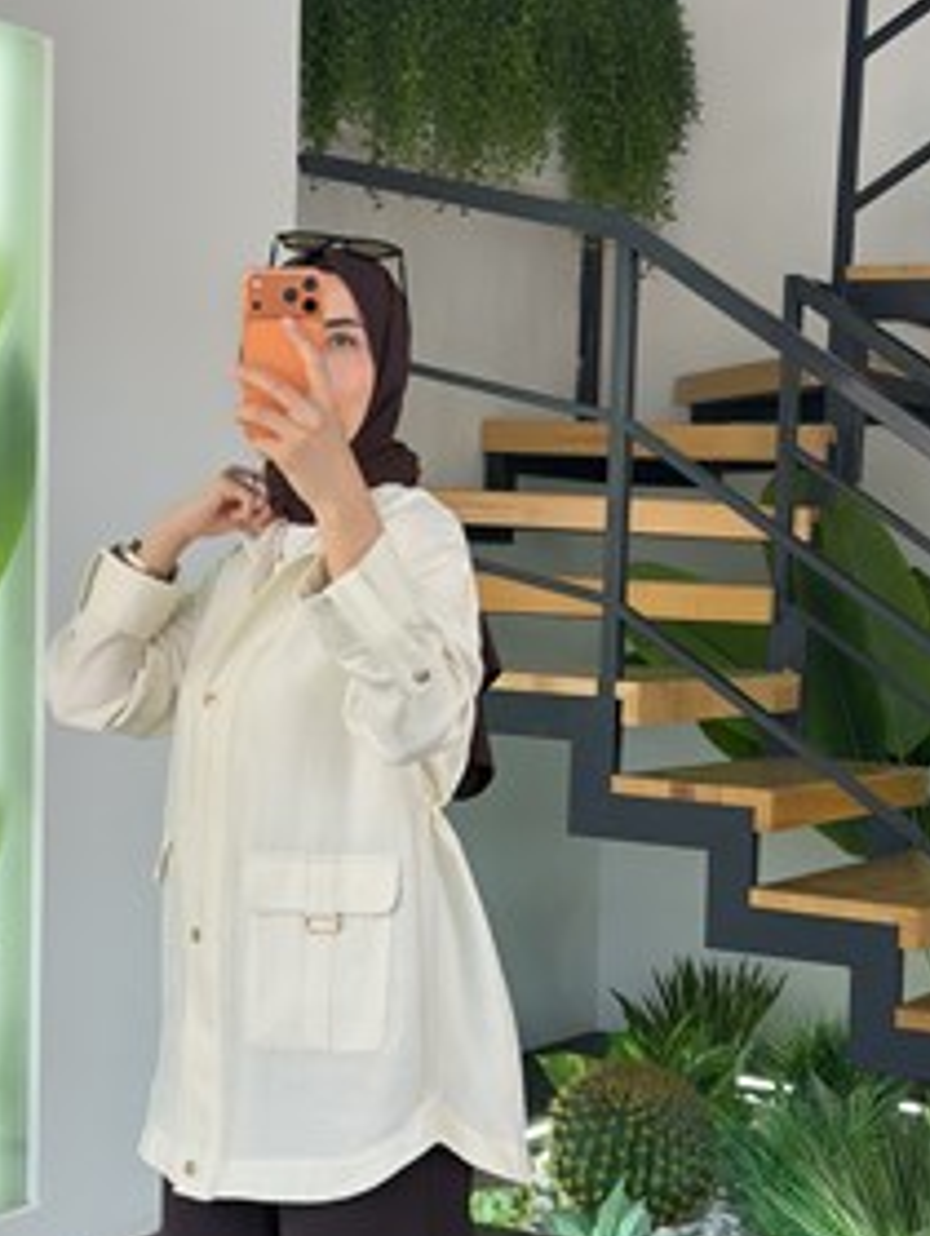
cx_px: 319
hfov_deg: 20.7
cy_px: 729
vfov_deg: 27.3
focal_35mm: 71
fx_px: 2538
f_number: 1.78
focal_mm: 6.76
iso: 64
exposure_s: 1/170
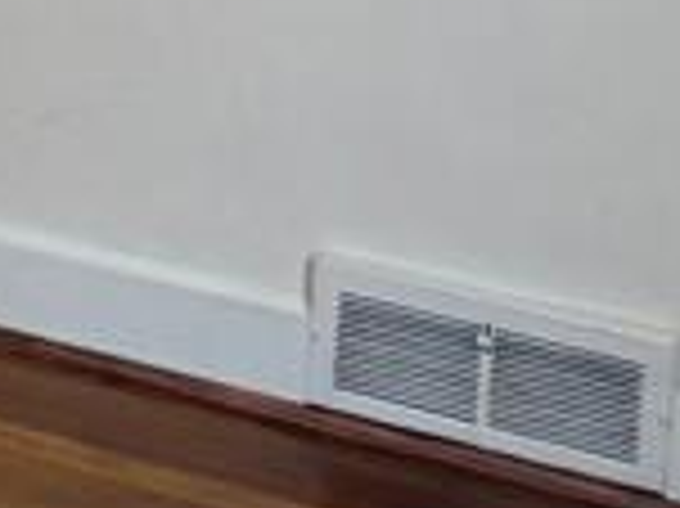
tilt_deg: -9.2
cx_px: -1108
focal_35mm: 163
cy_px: -647
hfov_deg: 10.1
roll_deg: -0.8
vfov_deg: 8.4
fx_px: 3199
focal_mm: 6.76
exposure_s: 1/60
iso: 200
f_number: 1.78
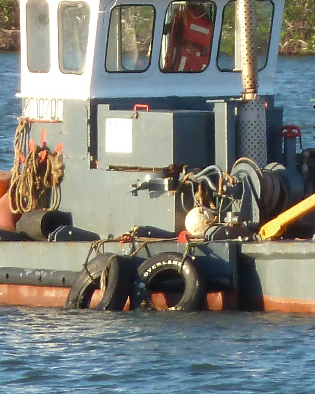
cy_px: 59
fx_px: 15126
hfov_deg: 1.2
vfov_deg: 1.5
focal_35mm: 1298
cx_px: 323
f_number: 4.9
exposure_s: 1/250
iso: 160
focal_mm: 49.2
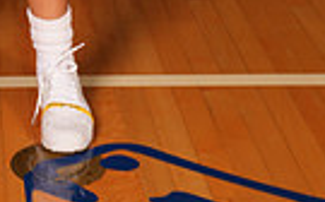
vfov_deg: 7.5
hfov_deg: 13.7
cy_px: -442
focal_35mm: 149
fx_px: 1318
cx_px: -37
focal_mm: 34
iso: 100
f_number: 6.3
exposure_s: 1/100
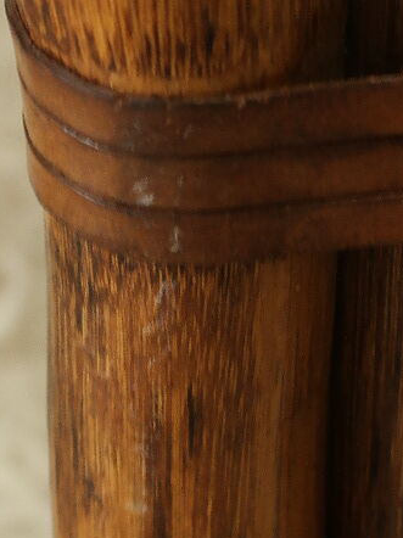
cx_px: 328
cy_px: 419
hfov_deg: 8.6
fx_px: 2688
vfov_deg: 11.4
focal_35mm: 173
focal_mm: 30
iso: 800
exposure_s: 1/25
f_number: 5.6
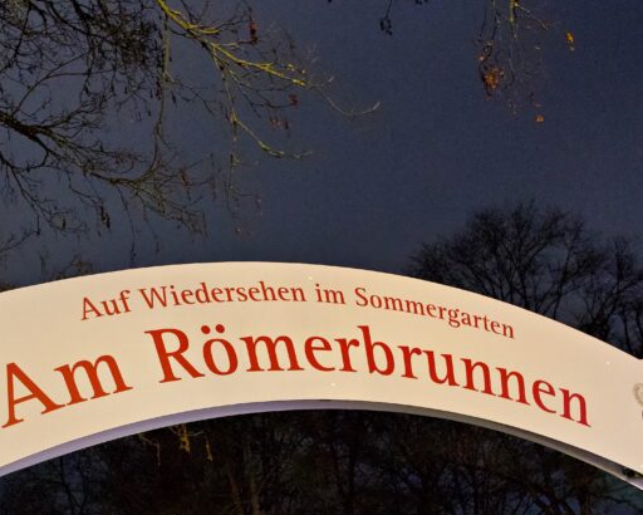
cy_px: 382
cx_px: 192
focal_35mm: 44
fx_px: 838
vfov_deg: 33.5
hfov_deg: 41.2
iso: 12800
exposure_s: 1/10
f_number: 4
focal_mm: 20
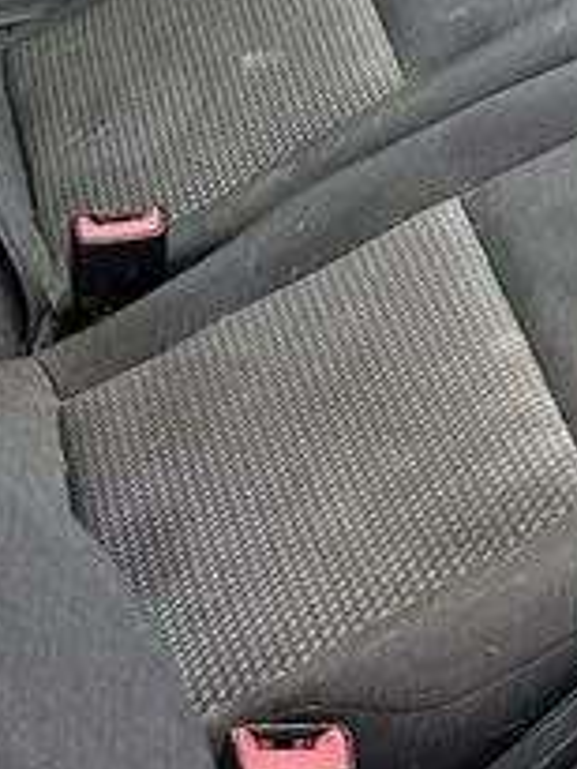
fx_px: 2331
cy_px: -544
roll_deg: +3.2
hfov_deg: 13.1
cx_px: 929
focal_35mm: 105
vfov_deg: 16.2
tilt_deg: -19.4
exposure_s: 1/137
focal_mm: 6.86
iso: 64
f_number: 1.78
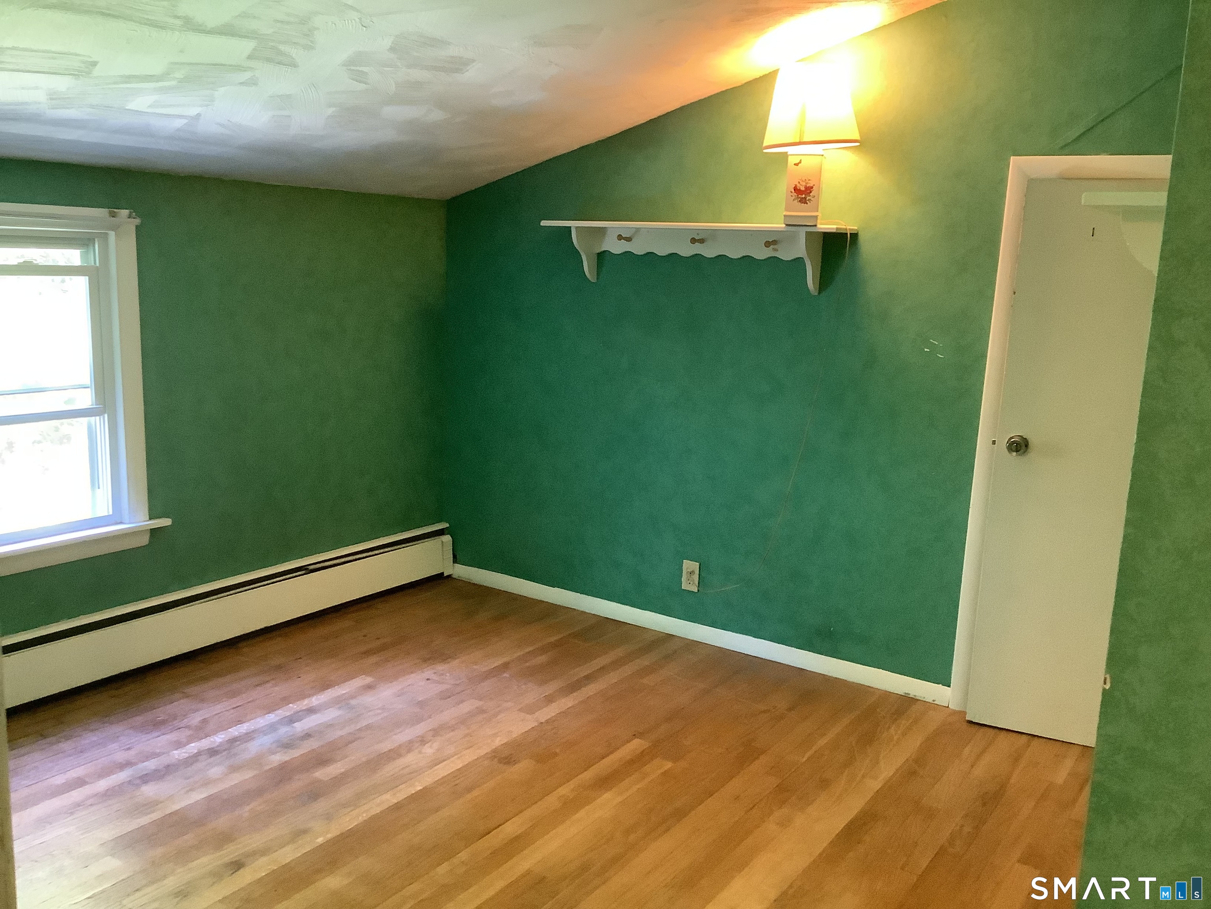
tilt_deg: -10.4
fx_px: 1084
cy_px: 454
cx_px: 606
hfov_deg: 58.4
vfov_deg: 45.4
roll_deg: -1.4
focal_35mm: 31
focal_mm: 3.3
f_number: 2.4
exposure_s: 1/30
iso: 500
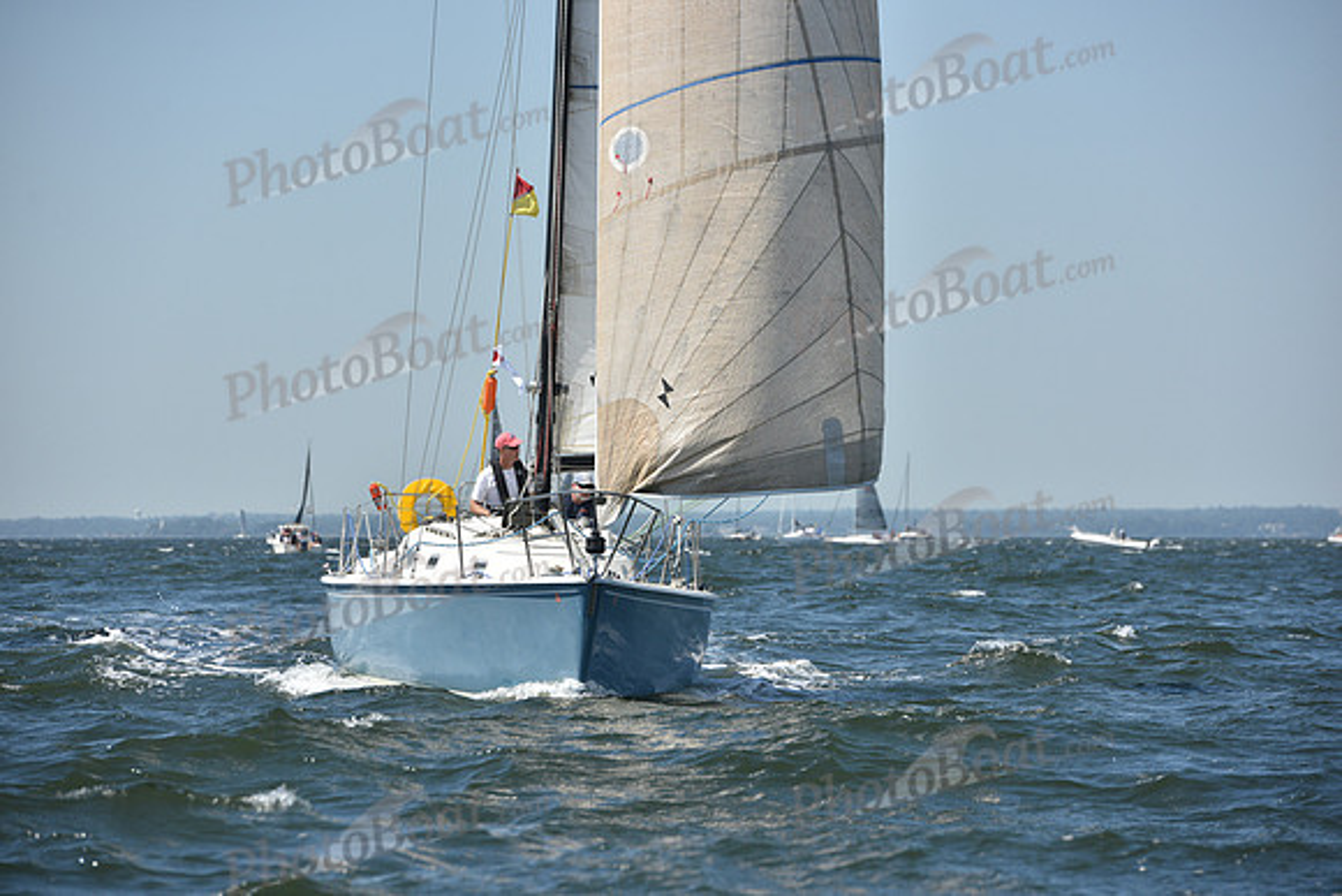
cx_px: 671
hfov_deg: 10.3
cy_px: 448
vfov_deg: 6.9
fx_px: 7457
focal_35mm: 200
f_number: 7.1
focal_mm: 200
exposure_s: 1/1250
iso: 250
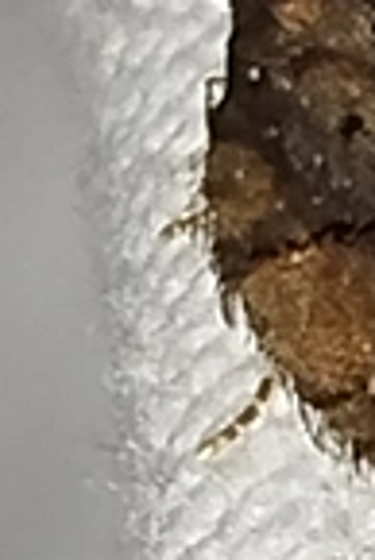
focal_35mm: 601
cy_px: 247
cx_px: 704
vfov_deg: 3.4
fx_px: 9368
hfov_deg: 2.3
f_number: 1.7
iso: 64
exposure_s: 1/50
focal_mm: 5.31
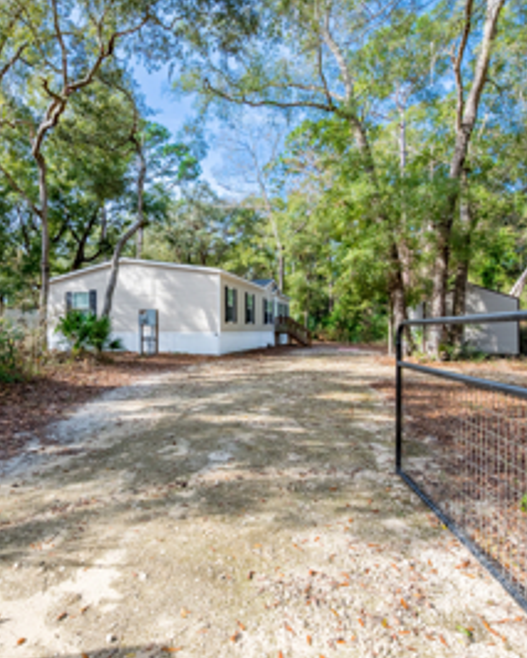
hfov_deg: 67.5
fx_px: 390
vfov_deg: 80.4
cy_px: 331
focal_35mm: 20
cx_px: 212
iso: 400
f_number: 9
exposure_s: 1/1600
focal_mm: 14
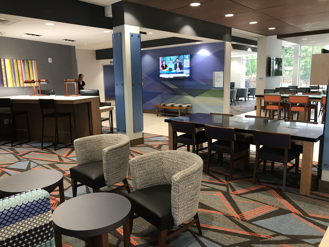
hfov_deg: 63.4
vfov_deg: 49.7
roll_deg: +1.6
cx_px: 164
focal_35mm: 28
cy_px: 124
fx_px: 266
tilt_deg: -9.2
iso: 40
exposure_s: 1/20
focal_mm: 3.99
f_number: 1.8
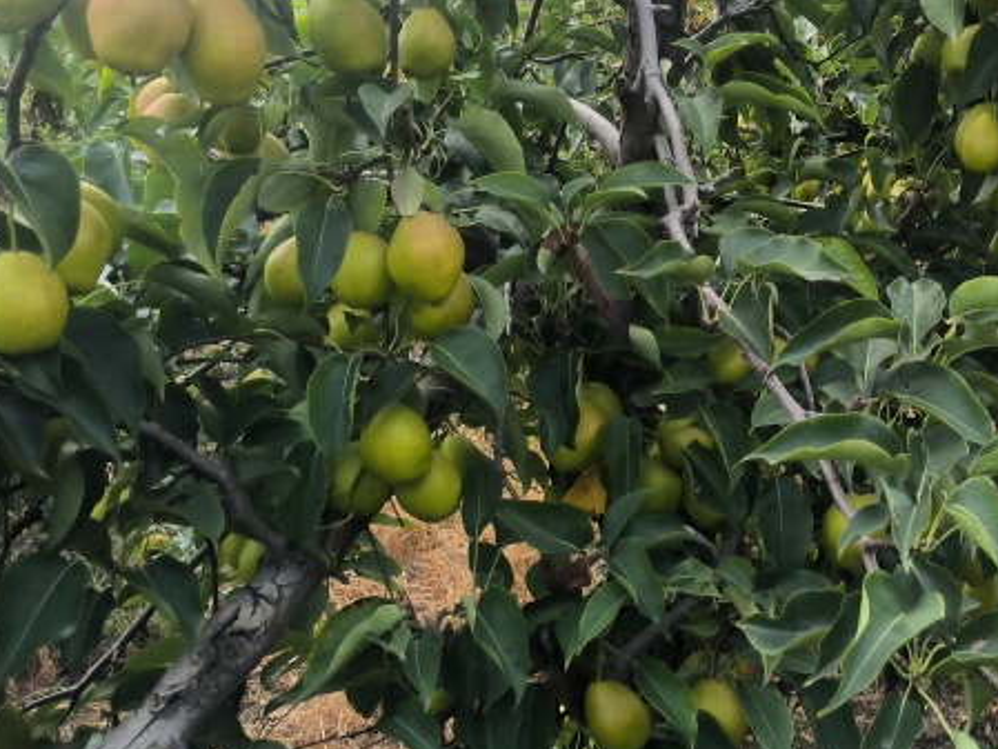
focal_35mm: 41
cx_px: 805
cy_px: 221
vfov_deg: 34.7
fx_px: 1182
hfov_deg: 43.5
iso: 50
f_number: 1.79
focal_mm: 4.69
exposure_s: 1/394
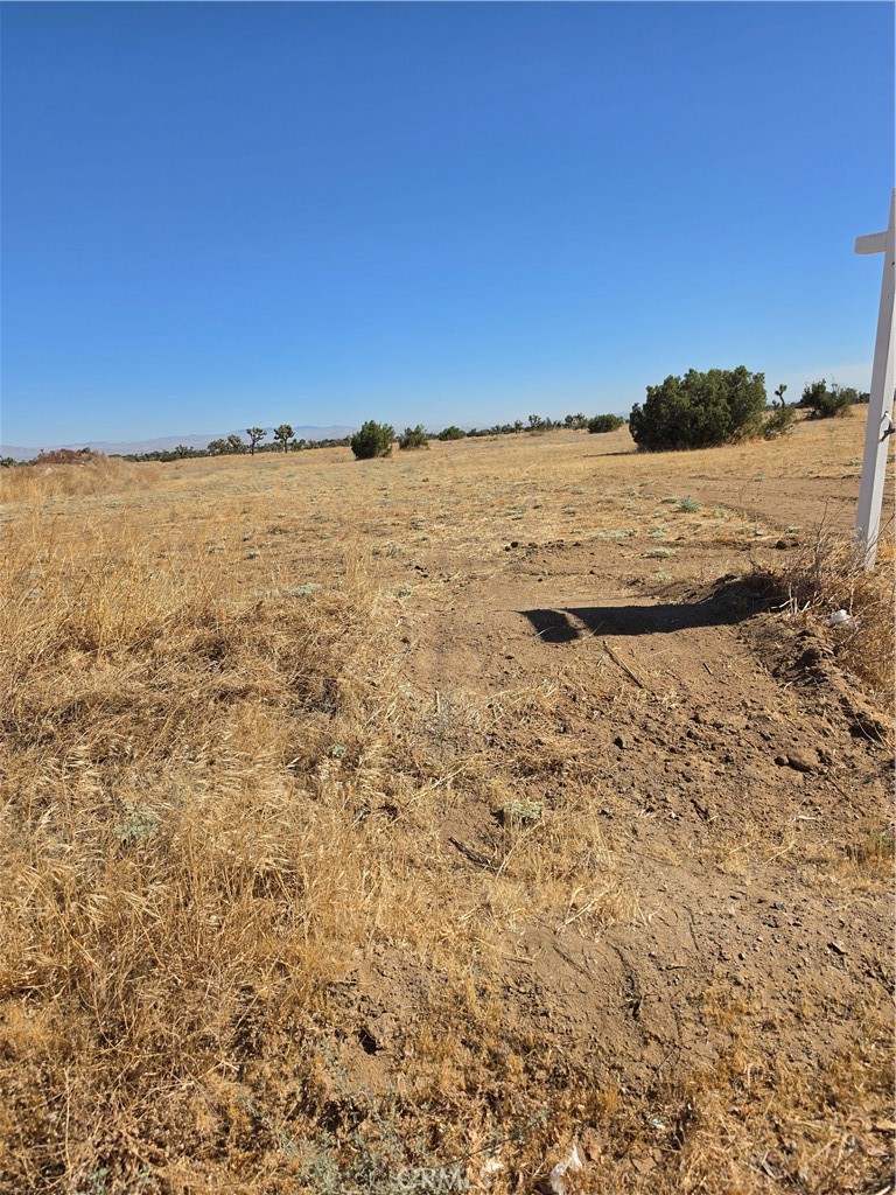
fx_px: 794
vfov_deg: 73.9
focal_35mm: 23
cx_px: 448
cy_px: 598
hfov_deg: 58.9
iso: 64
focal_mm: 6.5
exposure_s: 1/7939
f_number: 1.4
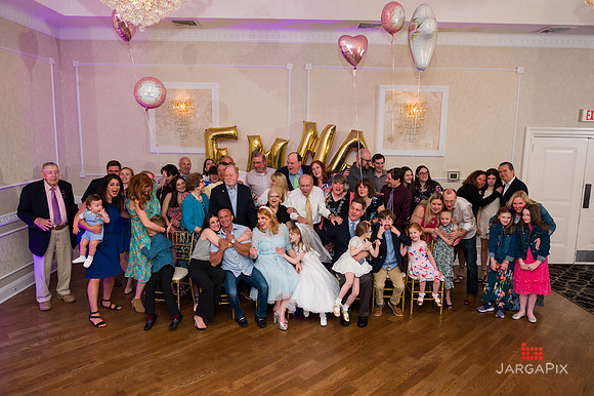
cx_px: 297
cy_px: 198
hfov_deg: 69.4
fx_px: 429
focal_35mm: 26
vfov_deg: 49.5
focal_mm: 26
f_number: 5
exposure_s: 1/200
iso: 1250
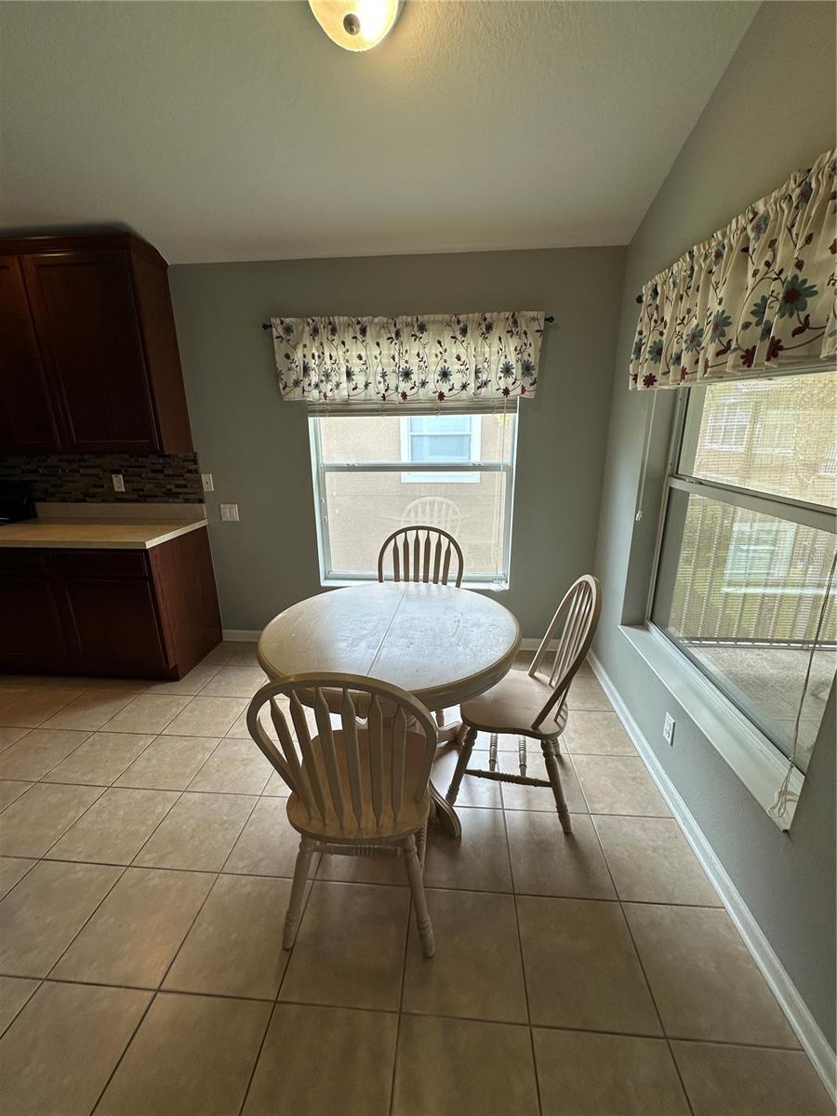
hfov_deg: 85.7
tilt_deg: -15.4
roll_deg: +0.2
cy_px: 558
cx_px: 418
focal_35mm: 14
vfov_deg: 102.1
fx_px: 451
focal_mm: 2.22
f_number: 2.2
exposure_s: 1/120
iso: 50
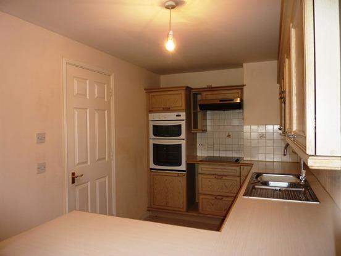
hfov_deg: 69.4
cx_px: 170
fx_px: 246
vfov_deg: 54.9
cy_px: 128
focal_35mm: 25
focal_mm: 4.1
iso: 100
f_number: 3.3
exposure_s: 1/30
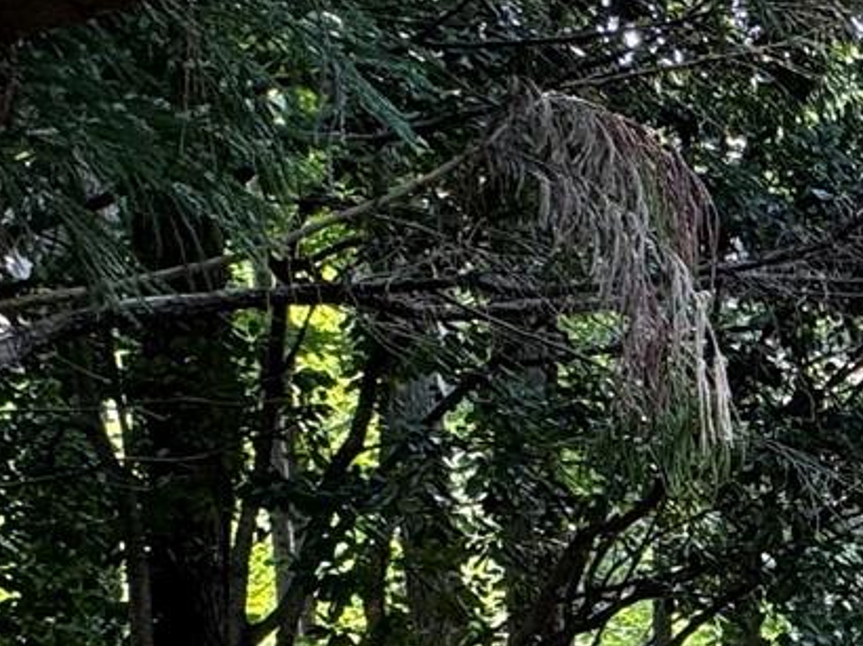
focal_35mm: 70
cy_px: 903
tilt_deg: -4.4
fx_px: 1744
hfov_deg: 21.3
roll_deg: -0.3
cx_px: 1433
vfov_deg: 19.0
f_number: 2.2
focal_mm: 2.22
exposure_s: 1/99
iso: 40
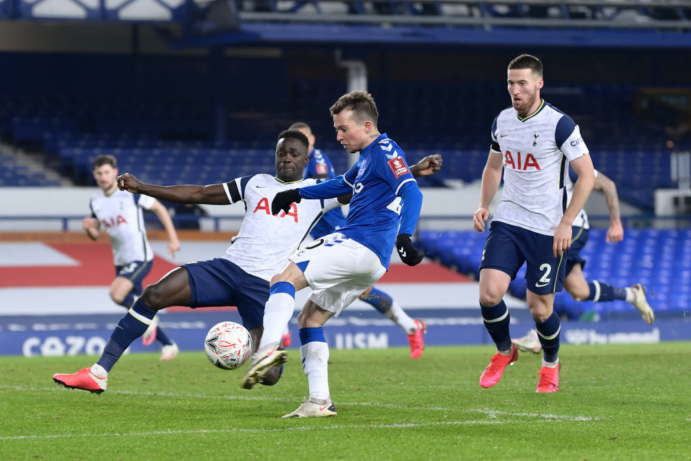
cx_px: 346
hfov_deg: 16.8
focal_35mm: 122
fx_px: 2342
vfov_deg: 11.2
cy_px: 230
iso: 1600
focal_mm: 122
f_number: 2.8
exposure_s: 1/1000
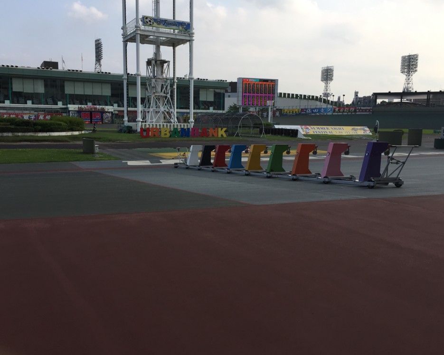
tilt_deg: -8.3
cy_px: 181
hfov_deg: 57.2
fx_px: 407
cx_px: 213
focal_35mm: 31
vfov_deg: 47.1
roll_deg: -1.7
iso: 32
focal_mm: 4.15
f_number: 2.2
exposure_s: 1/1130
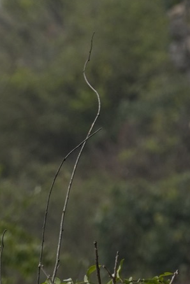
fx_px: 3612
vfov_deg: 4.5
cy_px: -44
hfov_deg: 3.0
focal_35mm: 457
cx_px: 184
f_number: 4
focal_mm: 102
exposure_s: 1/500
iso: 500
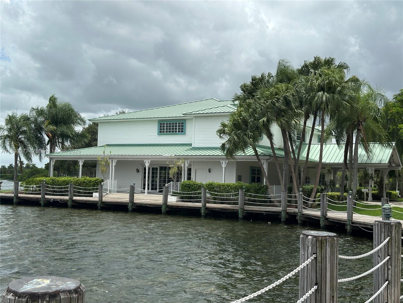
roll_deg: -1.4
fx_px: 559
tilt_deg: +4.4
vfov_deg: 30.3
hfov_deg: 39.7
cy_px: 152
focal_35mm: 48
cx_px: 202
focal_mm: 6.86
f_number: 1.78
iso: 64
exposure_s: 1/5556
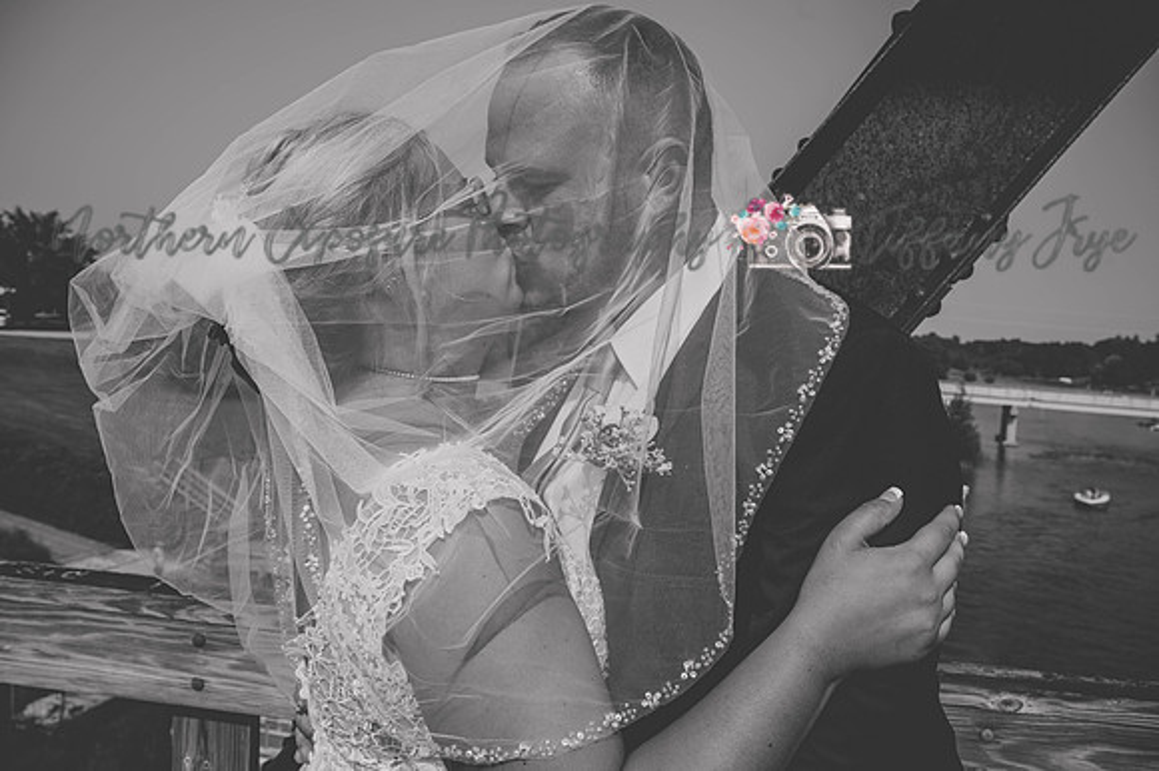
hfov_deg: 64.6
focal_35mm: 28
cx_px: 580
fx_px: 917
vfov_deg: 45.6
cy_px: 386
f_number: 8
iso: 100
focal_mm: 28.5
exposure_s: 1/500
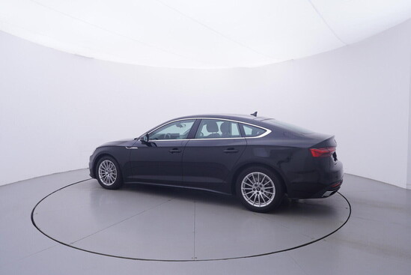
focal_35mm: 22
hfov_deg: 77.3
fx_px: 257
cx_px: 206
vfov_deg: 56.2
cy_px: 138
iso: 200
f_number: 5
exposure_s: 1/80
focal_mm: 15
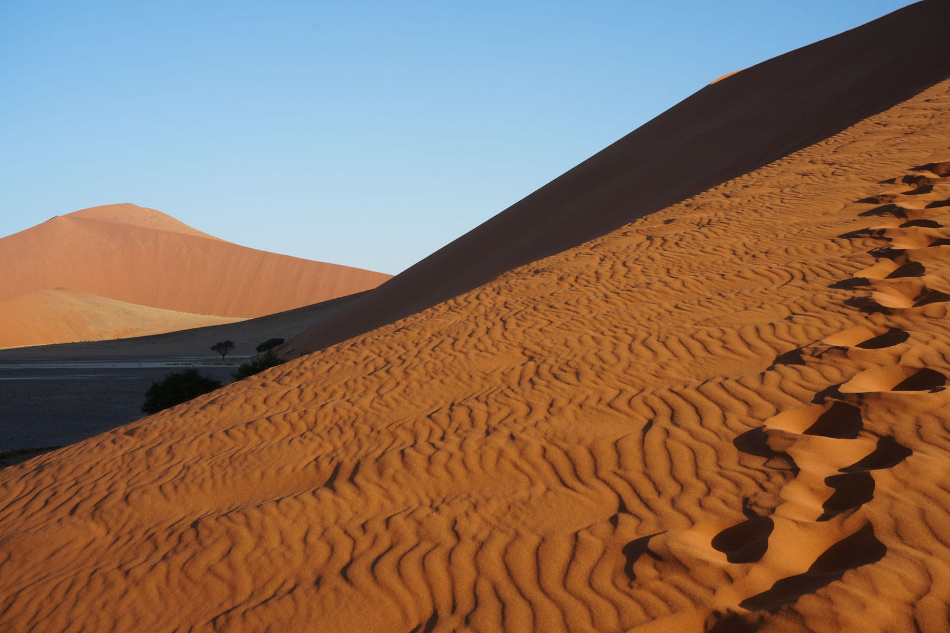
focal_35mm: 50
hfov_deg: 39.6
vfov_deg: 27.0
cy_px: 316
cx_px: 475
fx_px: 1319
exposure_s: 1/125
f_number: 9
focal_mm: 50
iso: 100
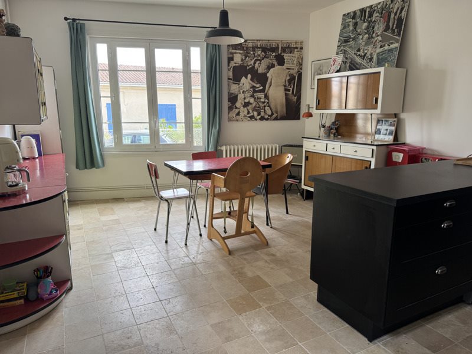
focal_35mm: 24
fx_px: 327
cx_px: 236
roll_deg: +0.5
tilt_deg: -12.0
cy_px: 177
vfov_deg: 56.8
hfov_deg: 71.6
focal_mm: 6.76
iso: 64
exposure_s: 1/126
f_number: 1.78
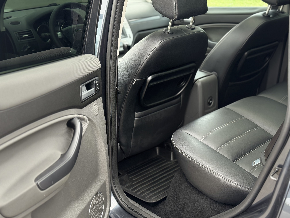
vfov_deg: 30.3
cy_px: 109
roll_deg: +1.6
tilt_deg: -22.6
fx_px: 402
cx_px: 145
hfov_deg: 39.7
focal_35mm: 48
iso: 100
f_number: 1.78
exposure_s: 1/121
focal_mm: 6.76
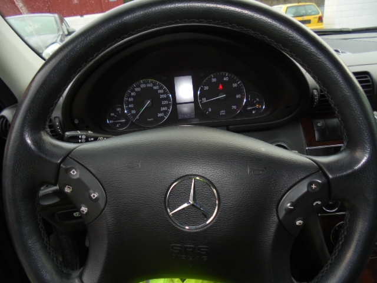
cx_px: 188
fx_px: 283
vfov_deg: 53.1
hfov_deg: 67.3
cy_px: 142
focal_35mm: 26
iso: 100
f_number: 3.5
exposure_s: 1/30
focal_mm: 4.6
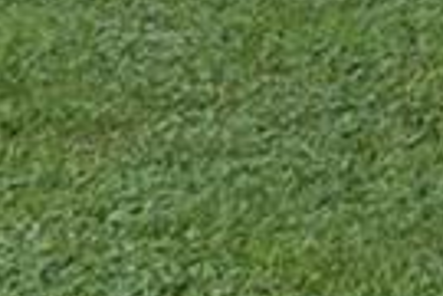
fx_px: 2239
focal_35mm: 182
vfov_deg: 6.4
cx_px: 1093
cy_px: -794
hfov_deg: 9.8
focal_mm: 24
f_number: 5.6
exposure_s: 1/125
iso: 1600
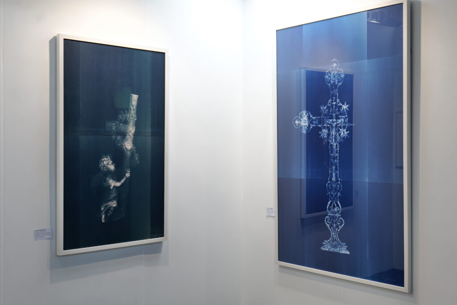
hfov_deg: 46.4
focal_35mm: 42
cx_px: 228
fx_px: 533
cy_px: 152
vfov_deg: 31.9
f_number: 5.1
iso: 250
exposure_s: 1/25
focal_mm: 42
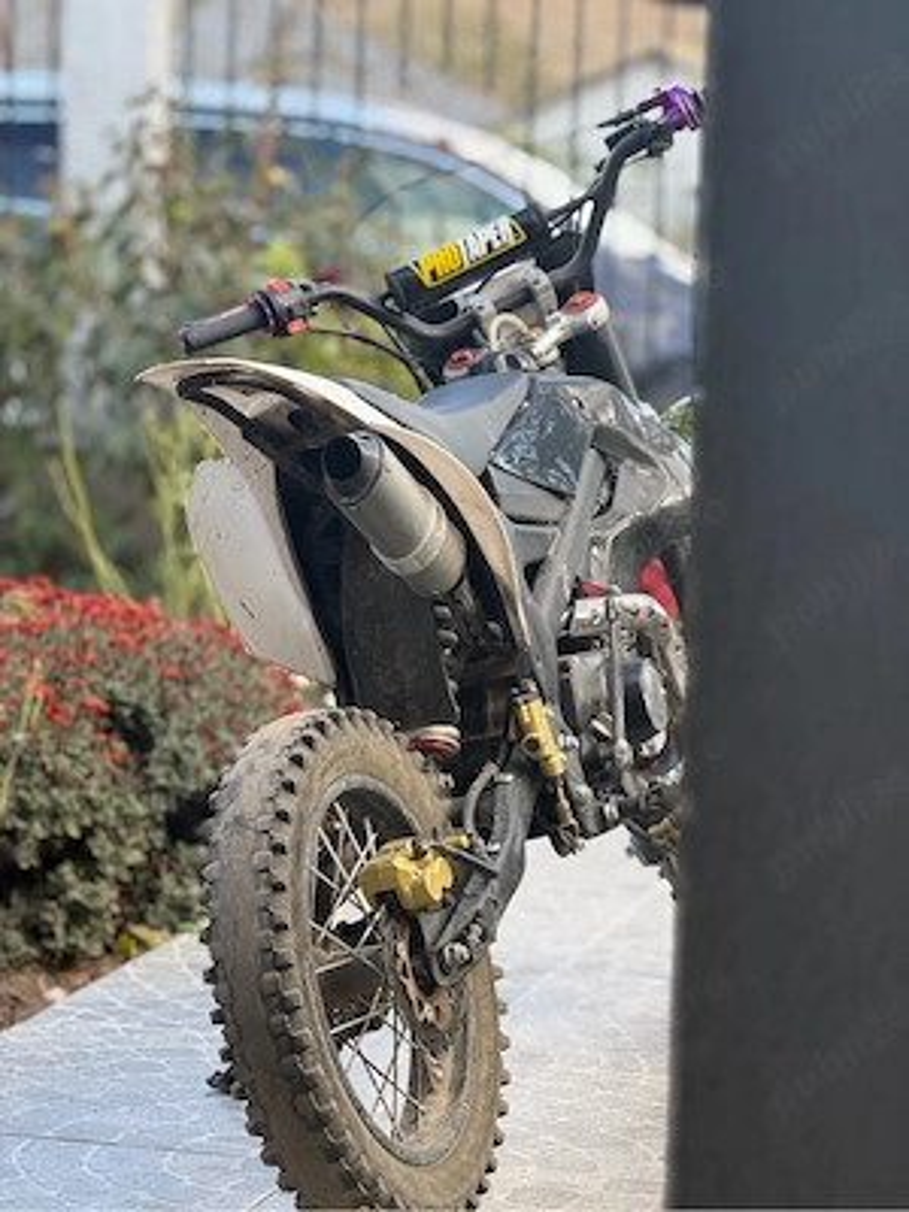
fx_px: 3501
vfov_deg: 19.6
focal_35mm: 100
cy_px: 606
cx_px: 454
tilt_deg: -5.9
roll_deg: -1.4
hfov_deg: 14.8
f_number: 2.8
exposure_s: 1/121
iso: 80
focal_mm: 16.89
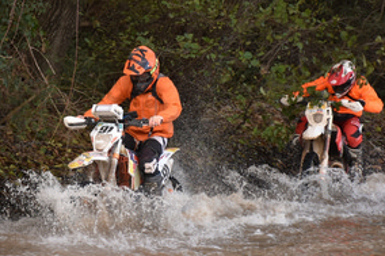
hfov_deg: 9.6
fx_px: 2287
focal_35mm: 214
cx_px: 130
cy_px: 126
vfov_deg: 6.4
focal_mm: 90
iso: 640
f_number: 5.3
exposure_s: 1/250
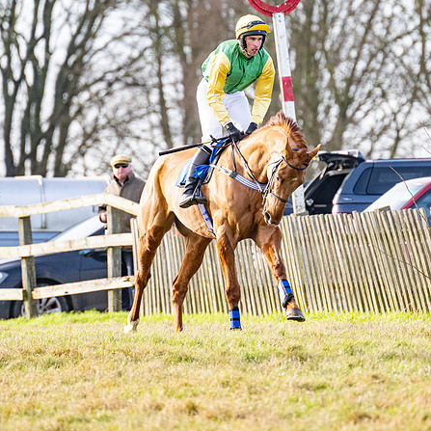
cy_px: 176
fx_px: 8959
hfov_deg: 2.8
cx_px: 247
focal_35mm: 636
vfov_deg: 2.8
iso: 800
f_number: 4
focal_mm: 280
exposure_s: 1/2500
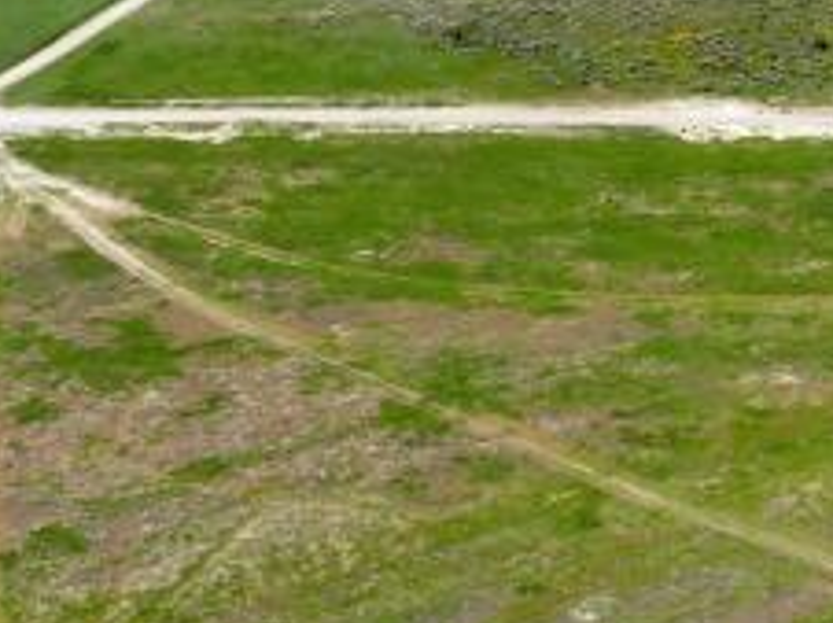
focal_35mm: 68
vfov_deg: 21.5
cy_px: 203
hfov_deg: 27.3
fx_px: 1635
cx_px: 792
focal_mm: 4.5
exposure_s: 1/583
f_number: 2.8
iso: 100
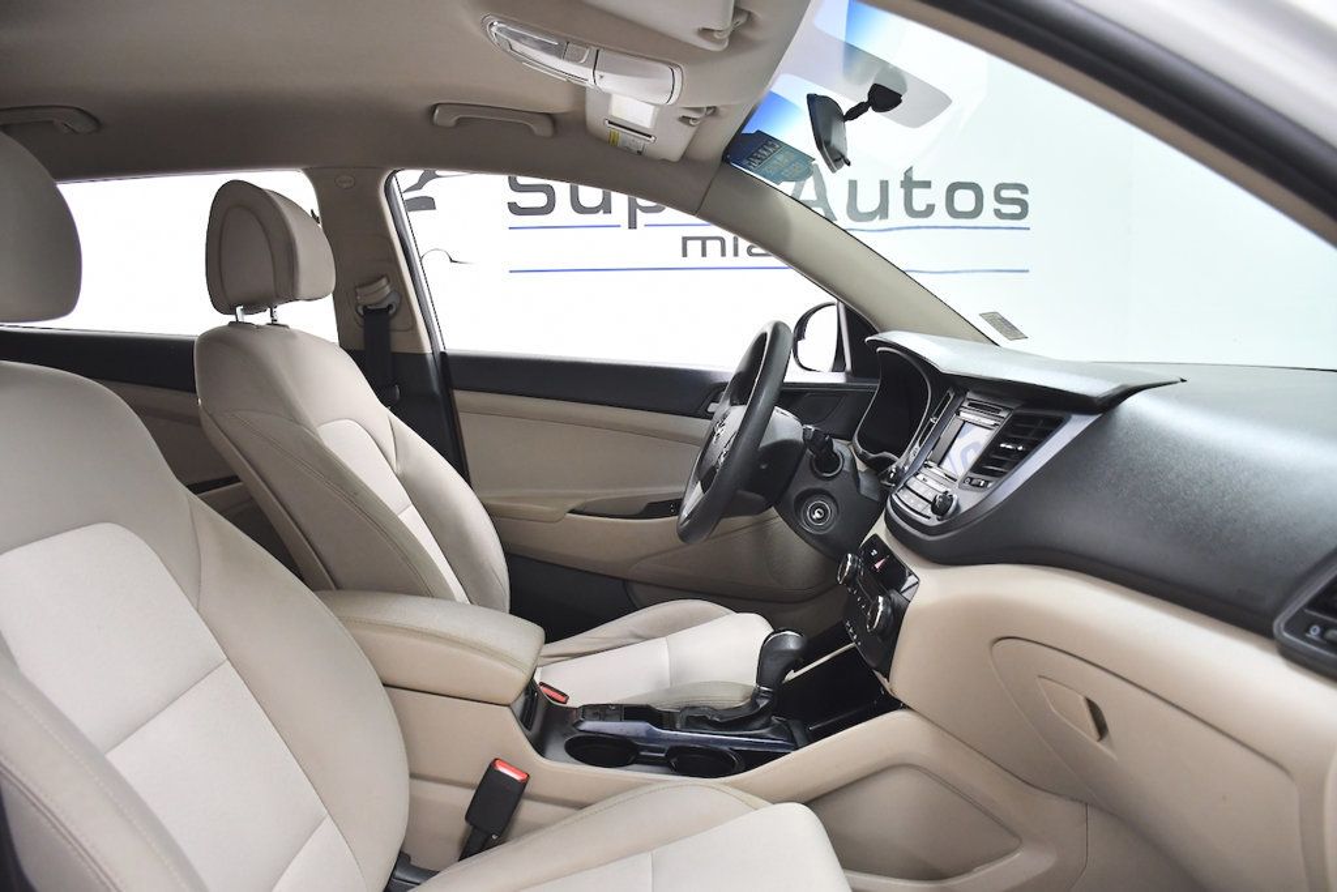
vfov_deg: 47.9
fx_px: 1003
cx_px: 668
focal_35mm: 27
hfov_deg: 67.4
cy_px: 446
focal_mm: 18
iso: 1250
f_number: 4
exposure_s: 1/320
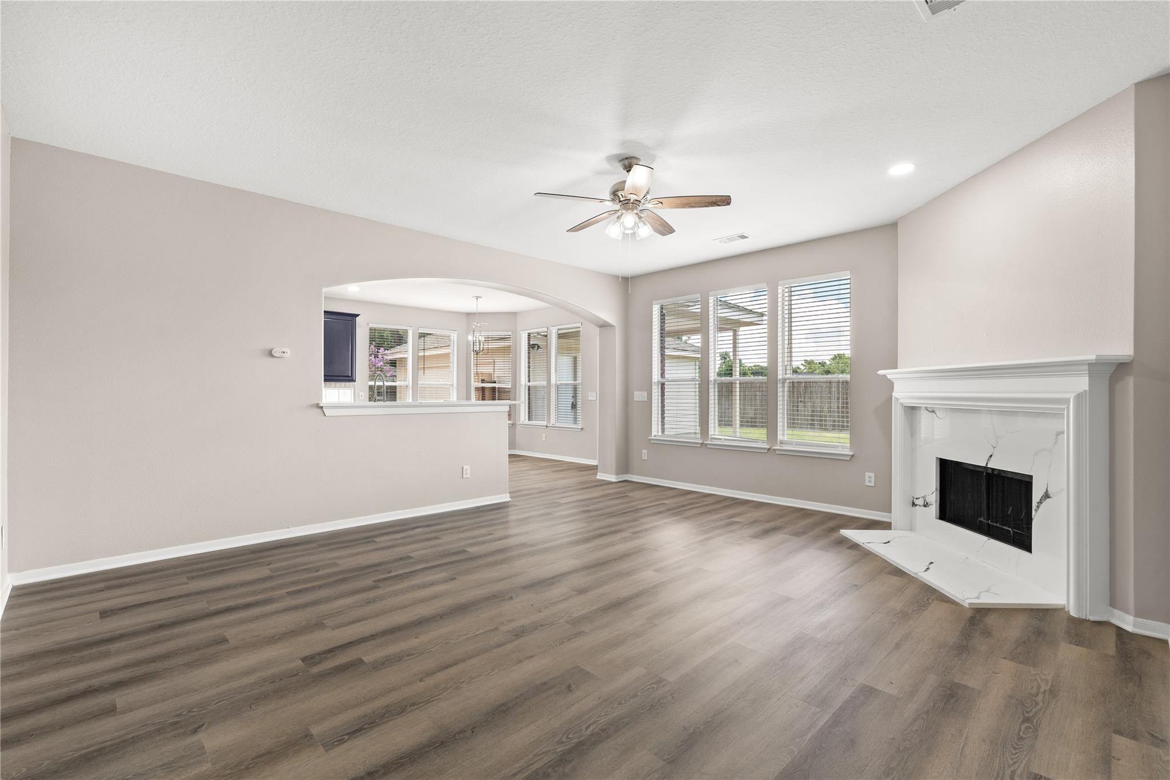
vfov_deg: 73.7
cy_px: 390
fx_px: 520
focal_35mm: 16
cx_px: 585
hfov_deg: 96.7
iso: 200
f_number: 9
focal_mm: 16
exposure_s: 1/1.25
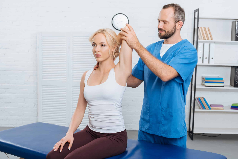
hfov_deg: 39.6
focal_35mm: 50
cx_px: 119
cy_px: 80
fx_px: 331
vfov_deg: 27.0
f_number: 6.3
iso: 100
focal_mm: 50
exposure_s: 1/200
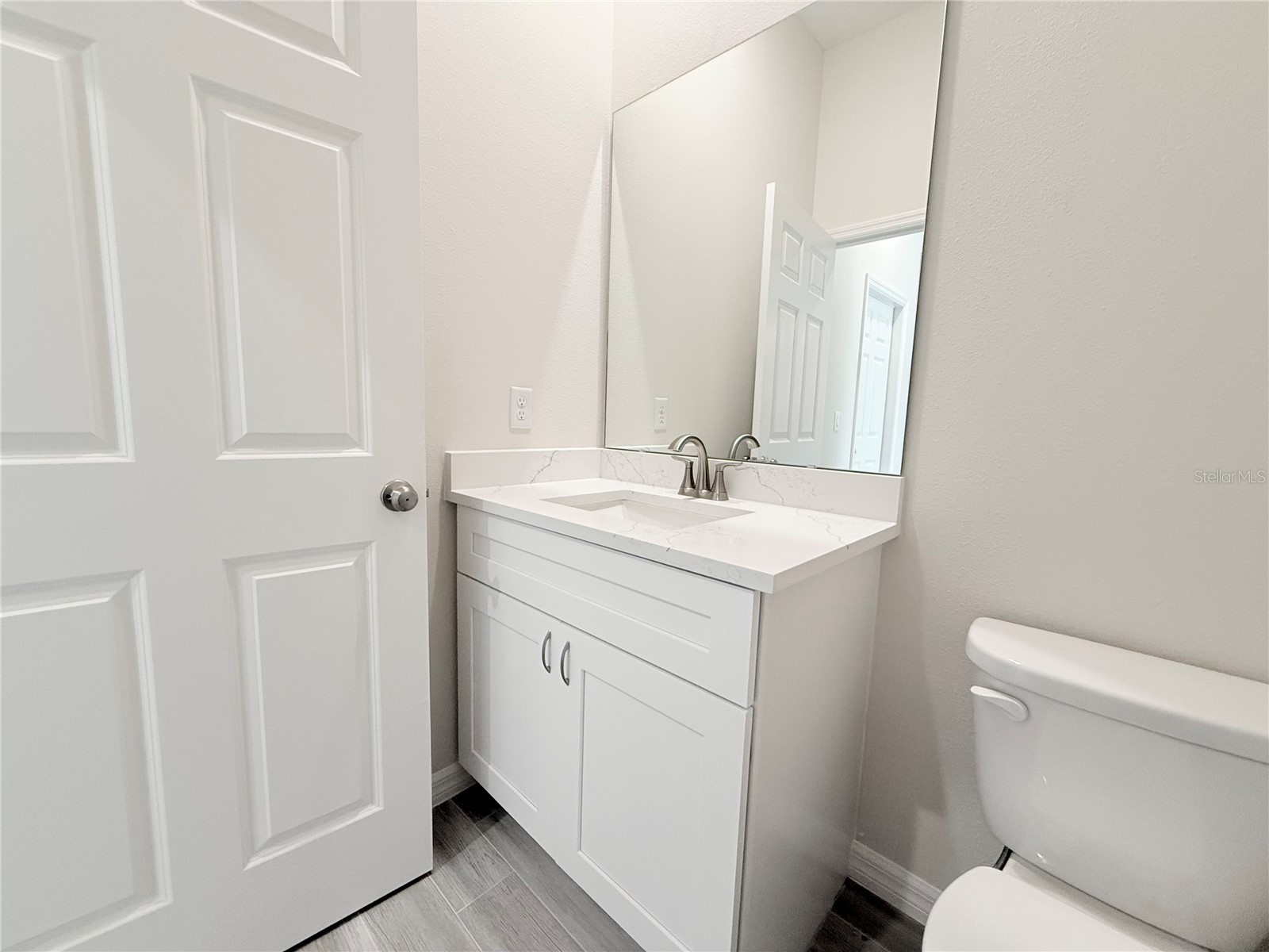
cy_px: 476
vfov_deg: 85.7
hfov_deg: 102.1
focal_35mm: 14
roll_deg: -1.7
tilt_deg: -6.2
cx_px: 634
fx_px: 513
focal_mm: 2.22
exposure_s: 1/120
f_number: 2.2
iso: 320
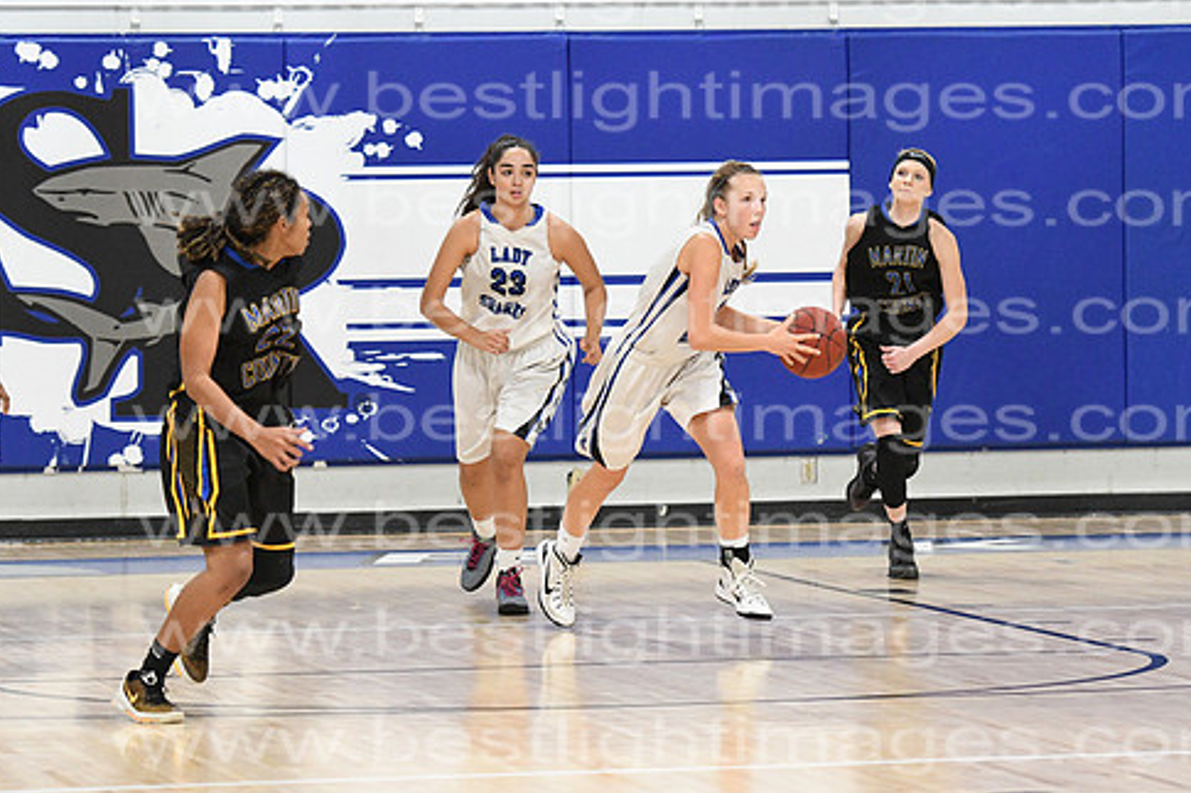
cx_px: 695
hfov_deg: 9.4
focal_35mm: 219
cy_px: 369
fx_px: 7242
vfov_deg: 6.3
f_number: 3.5
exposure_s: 1/640
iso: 5000
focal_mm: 122
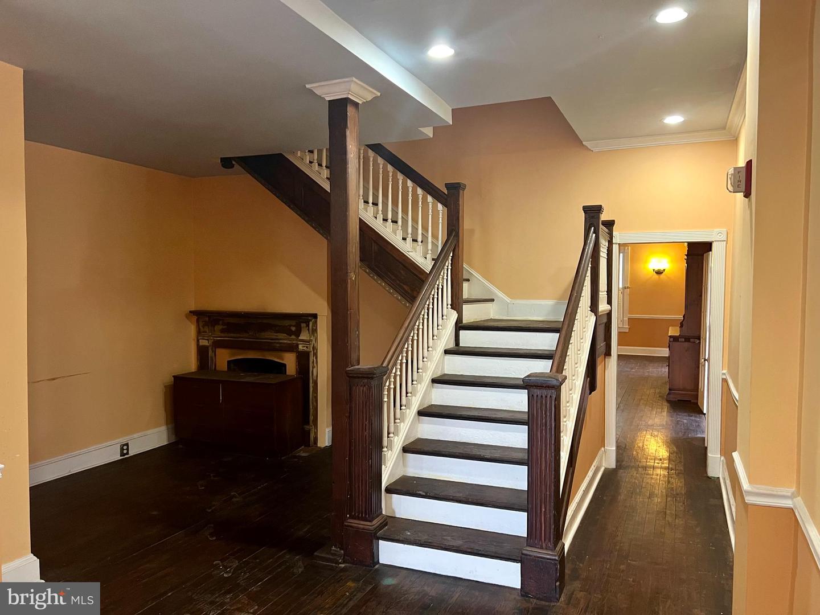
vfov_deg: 53.1
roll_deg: -0.9
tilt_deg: -3.0
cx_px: 410
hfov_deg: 67.3
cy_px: 308
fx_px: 616
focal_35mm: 26
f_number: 1.5
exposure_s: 1/60
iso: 320
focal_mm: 5.7
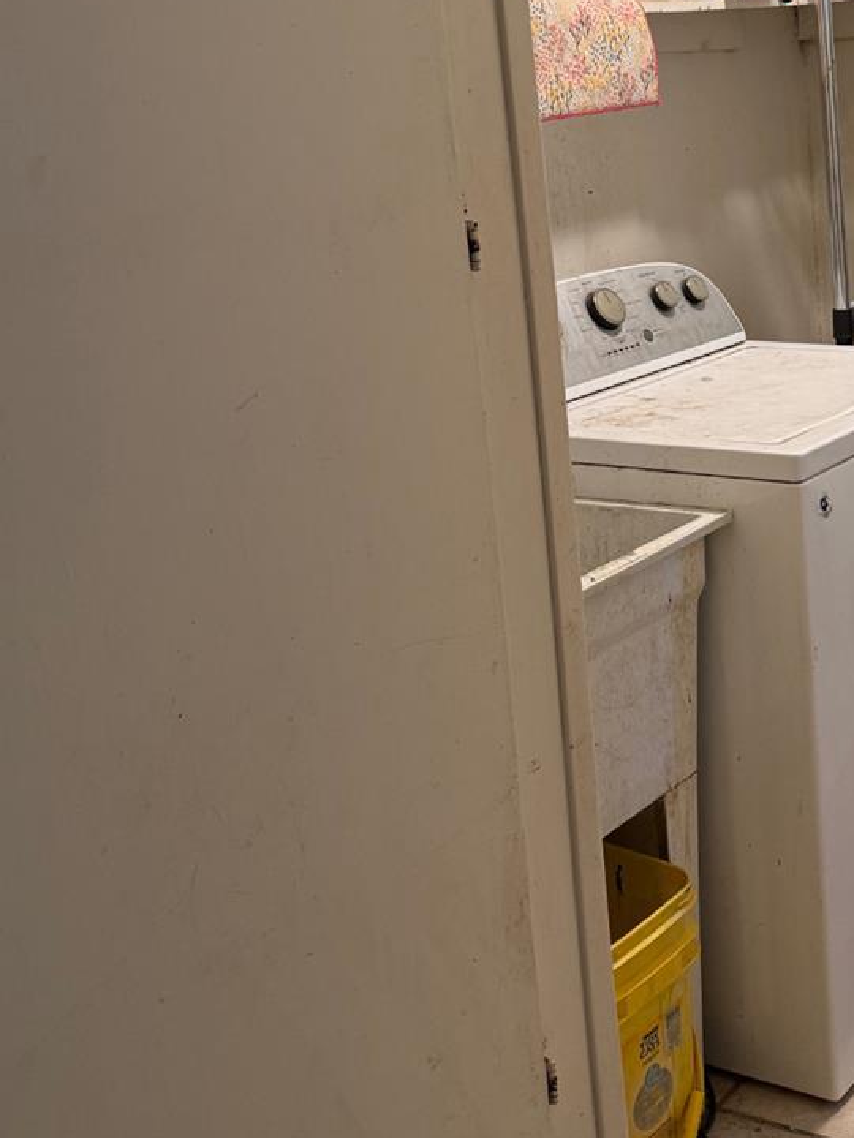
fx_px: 1645
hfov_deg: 27.4
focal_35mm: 50
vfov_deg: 37.4
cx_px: 864
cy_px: 304
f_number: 1.78
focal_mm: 6.76
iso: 160
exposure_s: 1/60
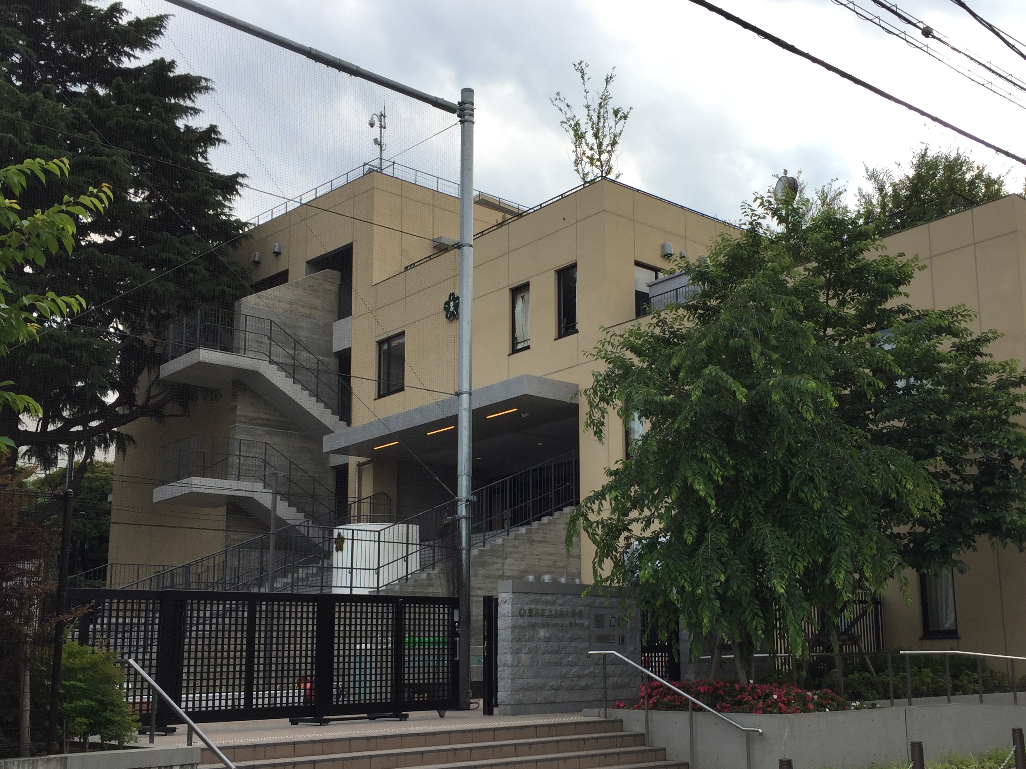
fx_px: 1126
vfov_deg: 37.5
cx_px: 596
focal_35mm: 38
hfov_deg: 48.8
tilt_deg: +8.6
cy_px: 478
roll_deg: +0.0
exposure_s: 1/1130
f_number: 2.2
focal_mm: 4.15
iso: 32
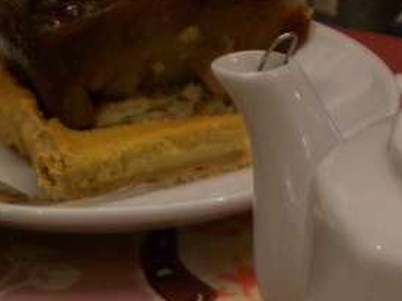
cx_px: 89
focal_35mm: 110
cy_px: 537
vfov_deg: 12.4
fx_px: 1277
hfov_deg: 17.8
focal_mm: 6.3
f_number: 3.1
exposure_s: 1/100
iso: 200
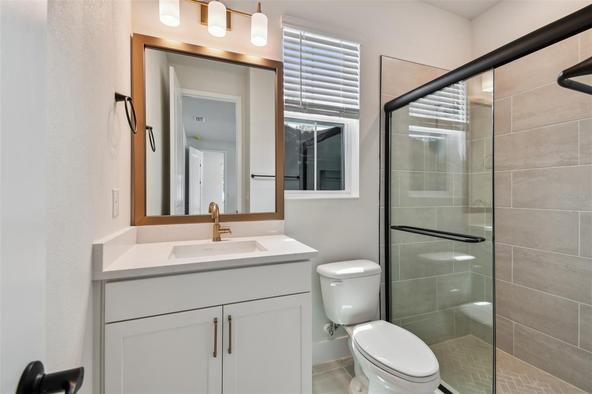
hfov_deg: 100.4
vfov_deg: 77.3
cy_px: 197
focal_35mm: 15
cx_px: 296
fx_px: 247
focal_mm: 10
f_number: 7.1
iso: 100
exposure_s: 1/15
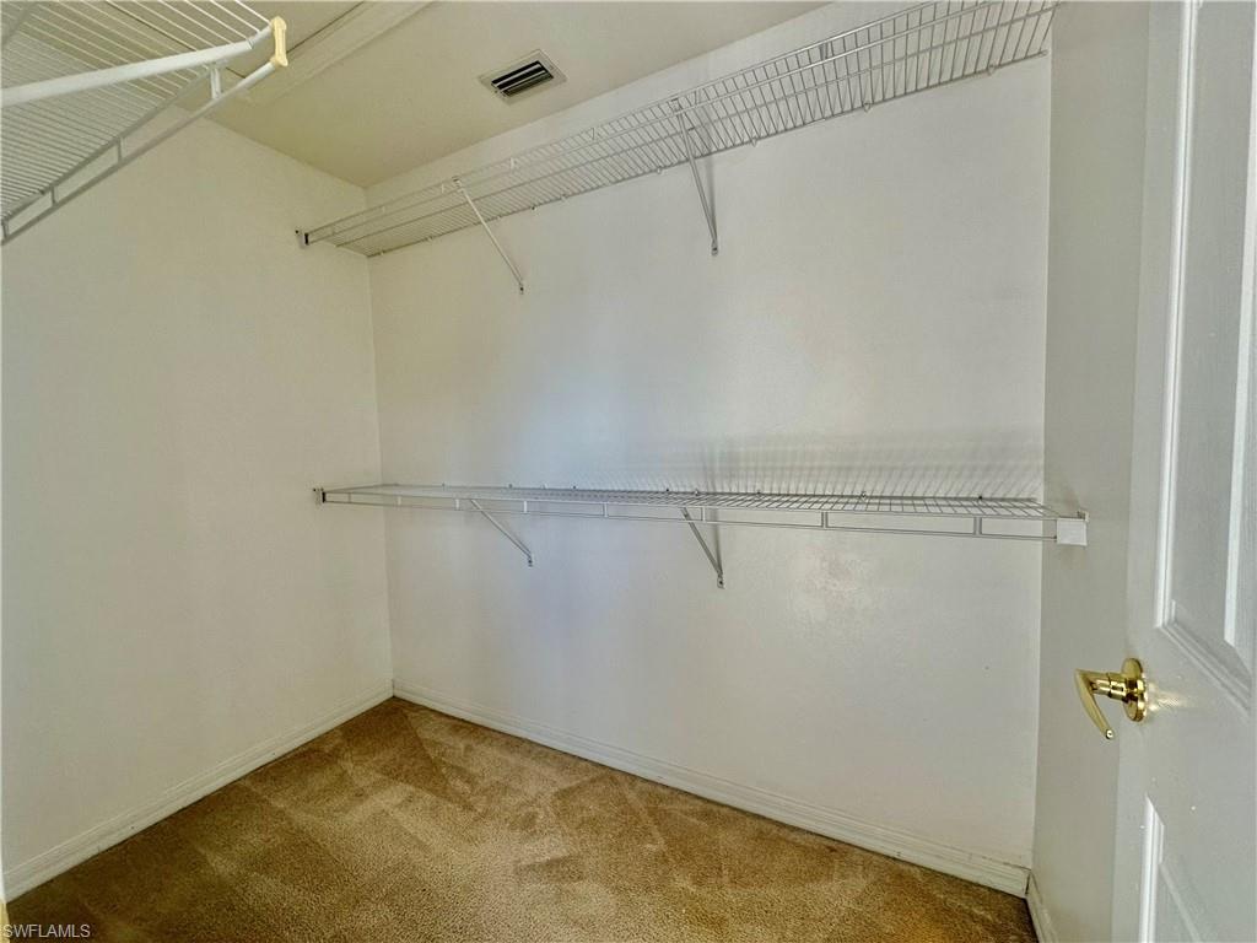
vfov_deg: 85.7
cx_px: 628
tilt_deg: -3.3
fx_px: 508
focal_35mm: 14
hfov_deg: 102.1
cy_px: 472
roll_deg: +1.5
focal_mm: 2.22
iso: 80
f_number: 2.2
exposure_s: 1/120
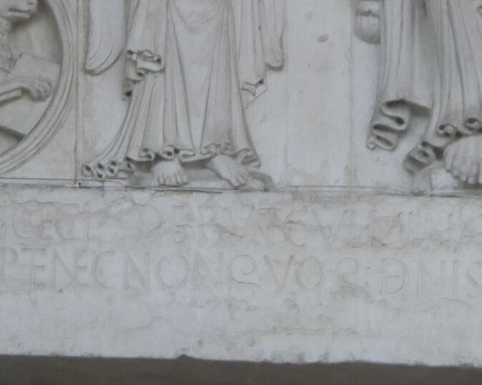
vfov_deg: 2.5
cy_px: -257
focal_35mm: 627
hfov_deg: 3.1
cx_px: 533
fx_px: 8942
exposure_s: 1/200
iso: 2000
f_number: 5.5
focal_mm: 90
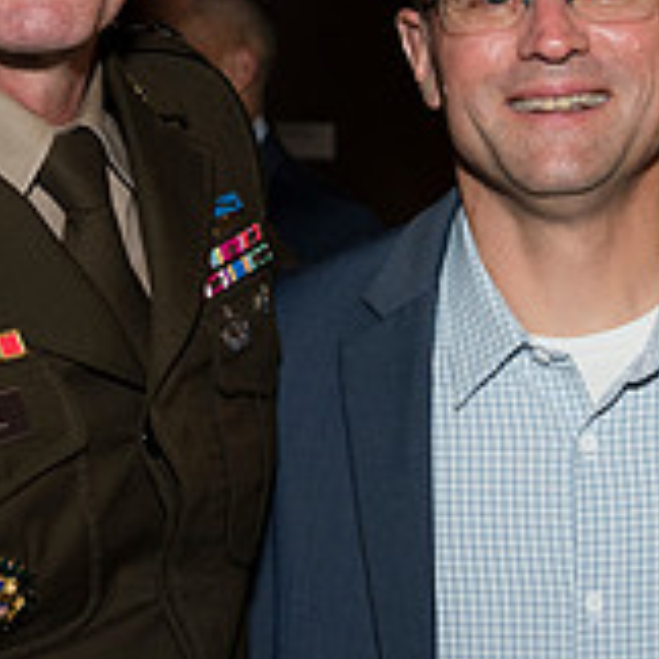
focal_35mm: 116
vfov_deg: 15.0
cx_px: 521
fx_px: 2498
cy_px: 303
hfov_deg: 14.9
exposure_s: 1/125
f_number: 5.6
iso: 800
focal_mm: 38
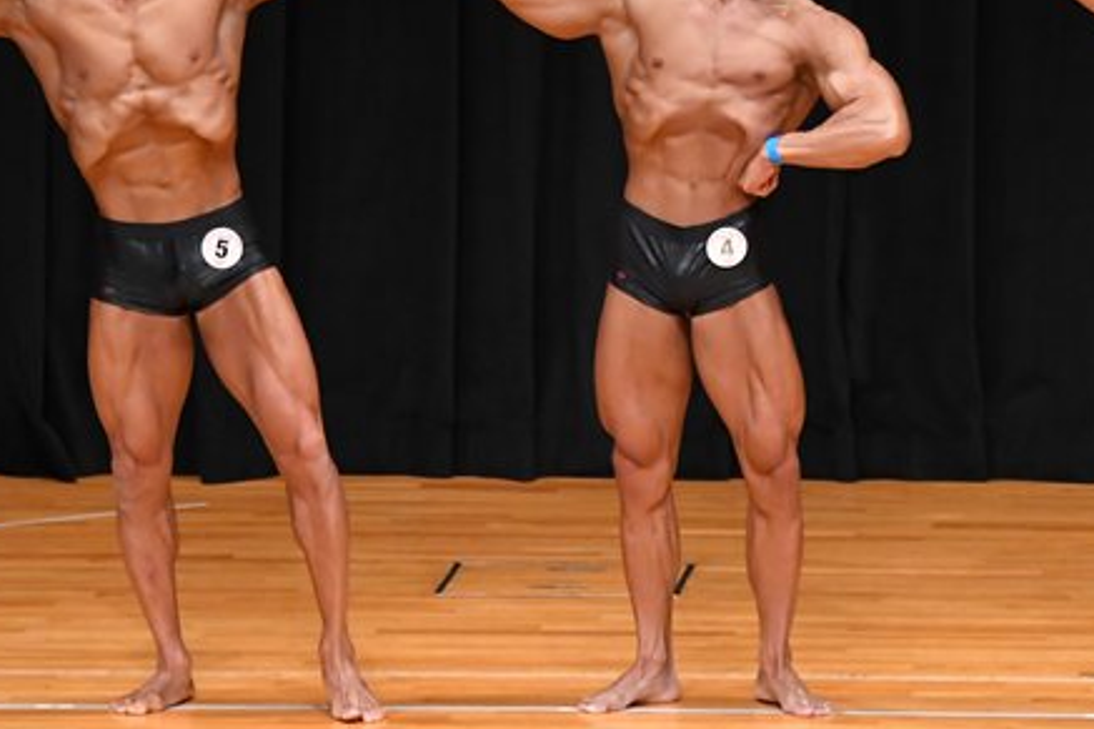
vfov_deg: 3.4
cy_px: 263
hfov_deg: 5.2
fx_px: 12120
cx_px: 615
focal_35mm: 399
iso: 4000
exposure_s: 1/400
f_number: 5.6
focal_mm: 150
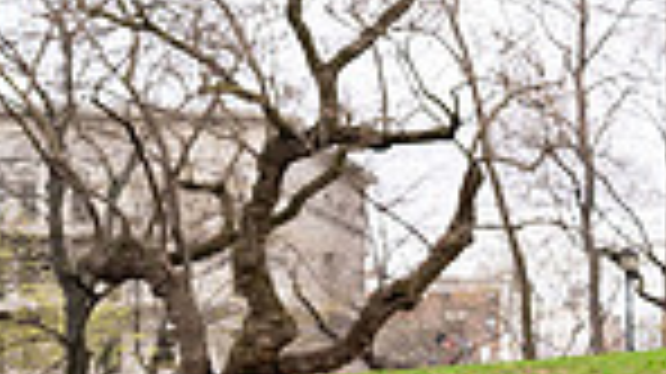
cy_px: 385
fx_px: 1835
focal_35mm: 104
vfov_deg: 11.5
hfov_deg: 17.5
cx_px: 1116
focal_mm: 24
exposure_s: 1/200
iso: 400
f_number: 3.2
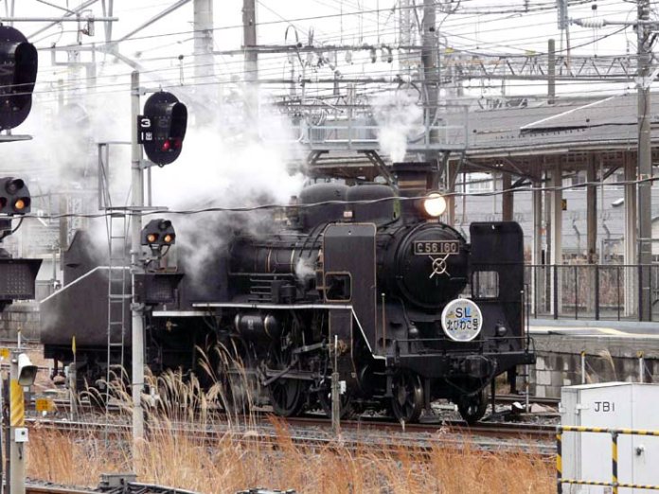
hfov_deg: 7.0
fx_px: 5426
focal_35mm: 285
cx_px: 330
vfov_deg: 5.2
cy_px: 247
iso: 200
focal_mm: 29.4
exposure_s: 1/60
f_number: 3.6
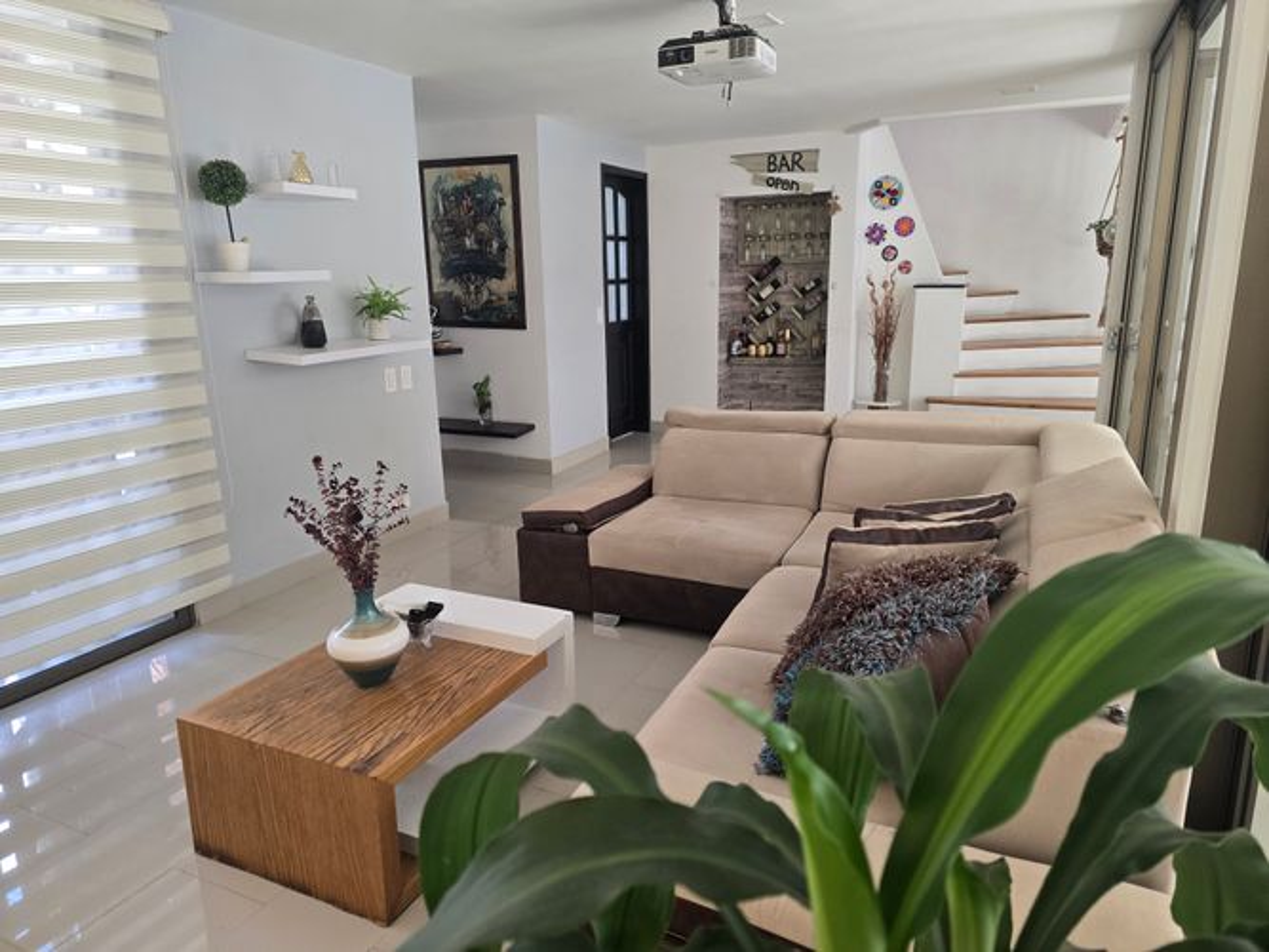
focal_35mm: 23
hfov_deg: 73.9
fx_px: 843
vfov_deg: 58.9
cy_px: 476
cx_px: 634
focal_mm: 6.3
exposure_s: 1/120
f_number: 1.7
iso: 200
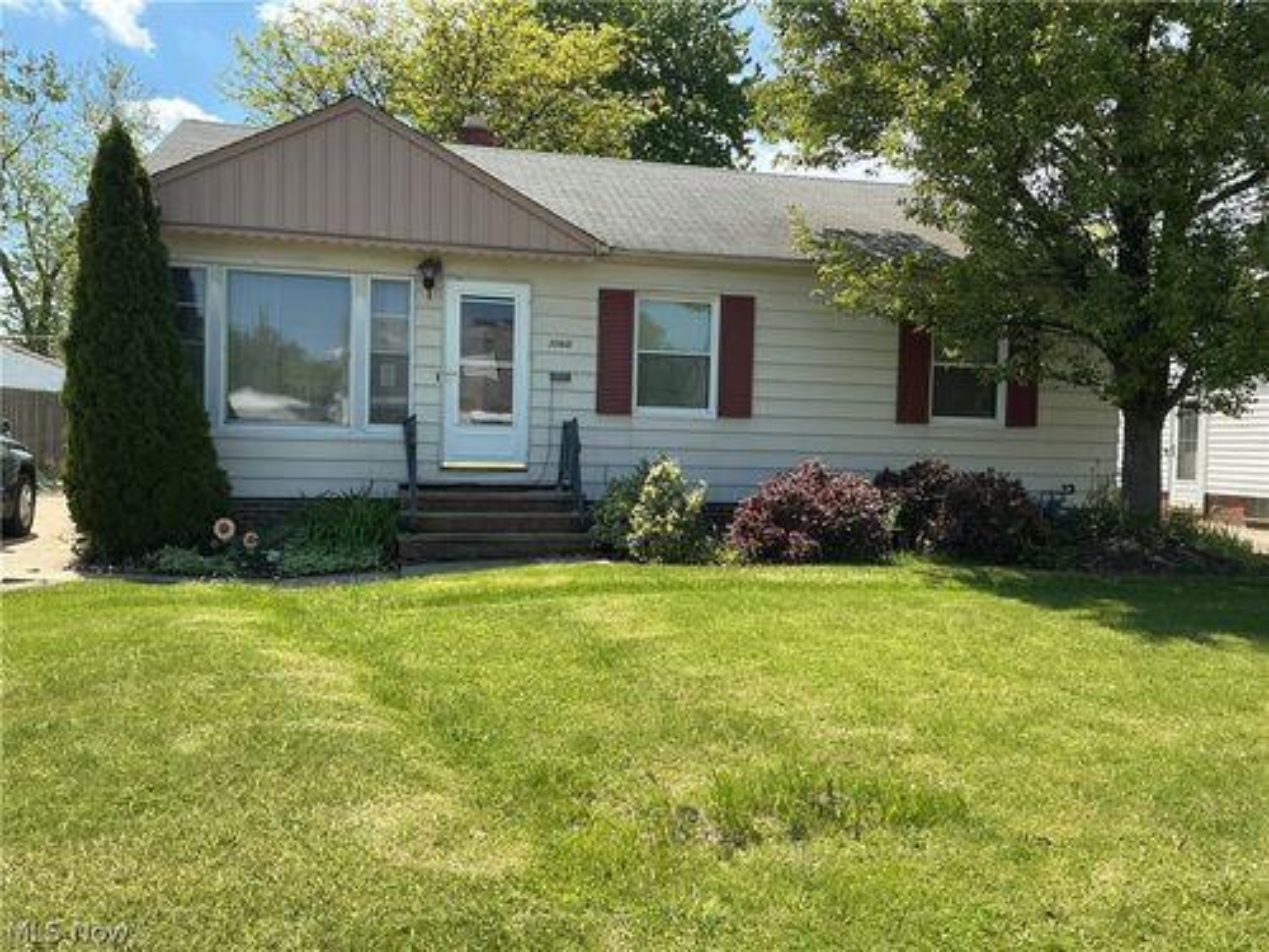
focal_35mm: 29
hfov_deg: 61.7
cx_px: 634
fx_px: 1063
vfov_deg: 48.2
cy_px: 476
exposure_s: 1/816
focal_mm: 3
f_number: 1.8
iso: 25
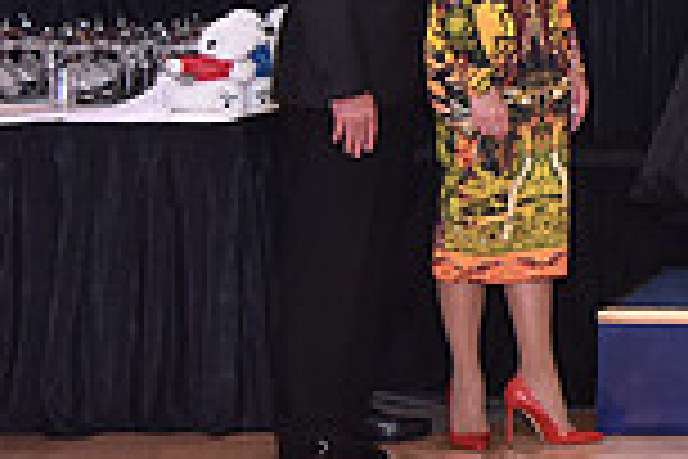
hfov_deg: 11.4
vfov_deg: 8.1
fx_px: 3191
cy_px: -119
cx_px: 1246
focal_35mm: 167
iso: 2000
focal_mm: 44
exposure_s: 1/250
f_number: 4.5
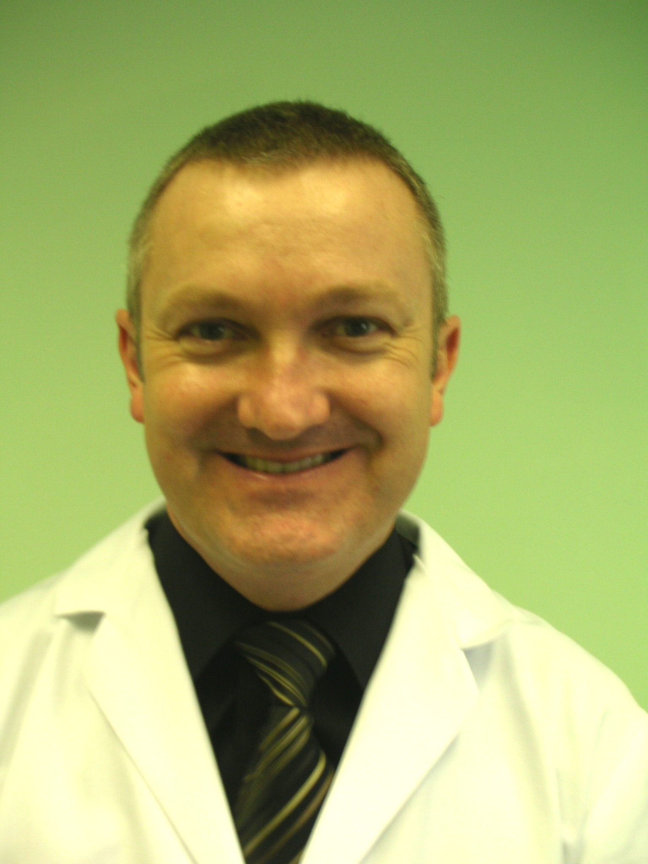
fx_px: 1523
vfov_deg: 31.7
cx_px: 324
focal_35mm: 61
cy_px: 432
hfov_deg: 24.0
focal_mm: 10.1
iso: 50
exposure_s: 1/8.8
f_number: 4
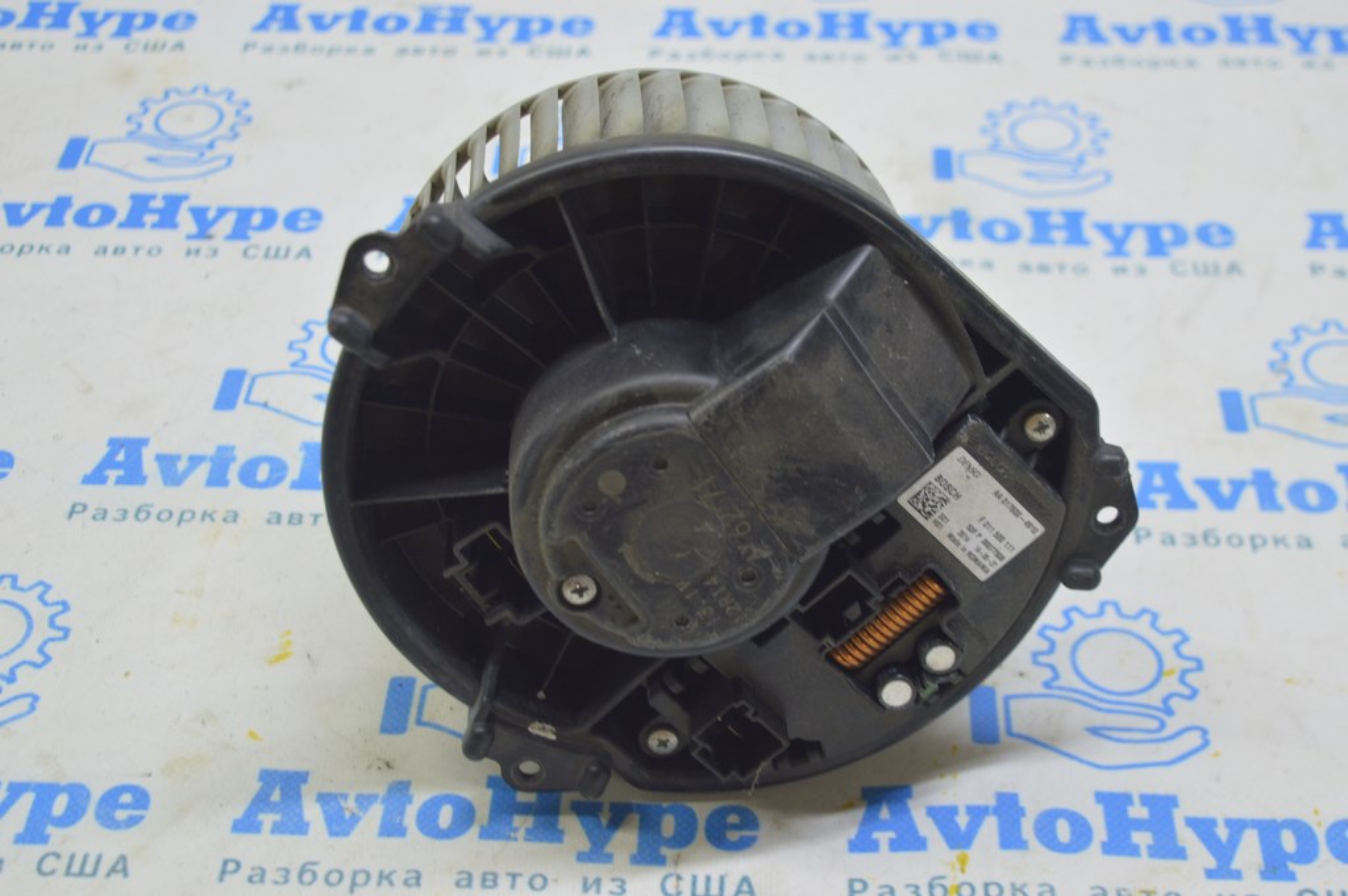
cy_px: 448
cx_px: 674
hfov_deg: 35.1
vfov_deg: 23.7
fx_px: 2133
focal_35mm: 57
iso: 400
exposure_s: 1/20
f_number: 5.6
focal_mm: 38
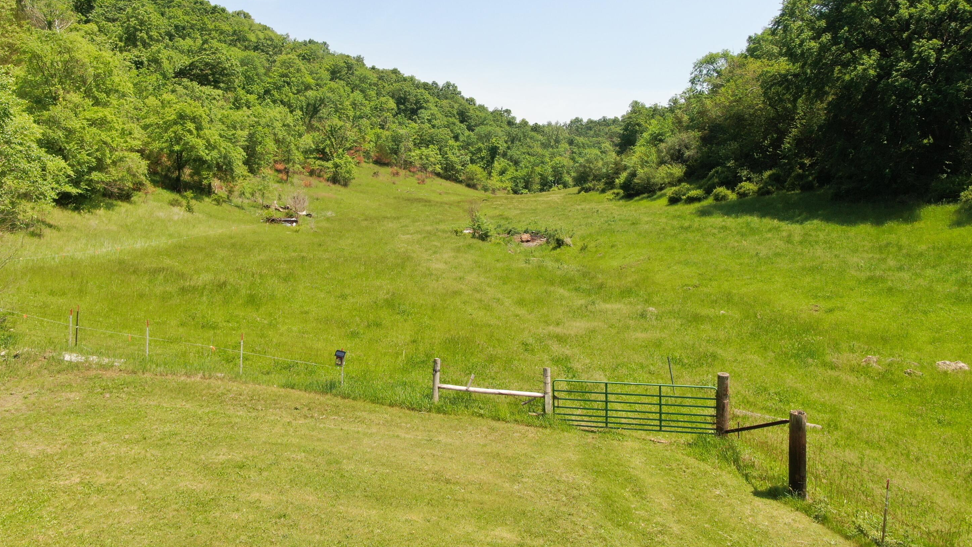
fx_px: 696
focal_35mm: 27
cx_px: 481
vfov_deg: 42.6
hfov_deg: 69.9
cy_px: 208
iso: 100
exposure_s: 1/640
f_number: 2.8
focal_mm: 4.39
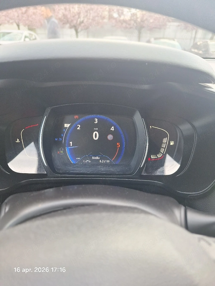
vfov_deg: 73.9
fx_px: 190
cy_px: 143
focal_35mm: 23
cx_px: 108
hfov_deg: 58.9
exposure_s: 1/125
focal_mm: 5.54
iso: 40
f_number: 1.8
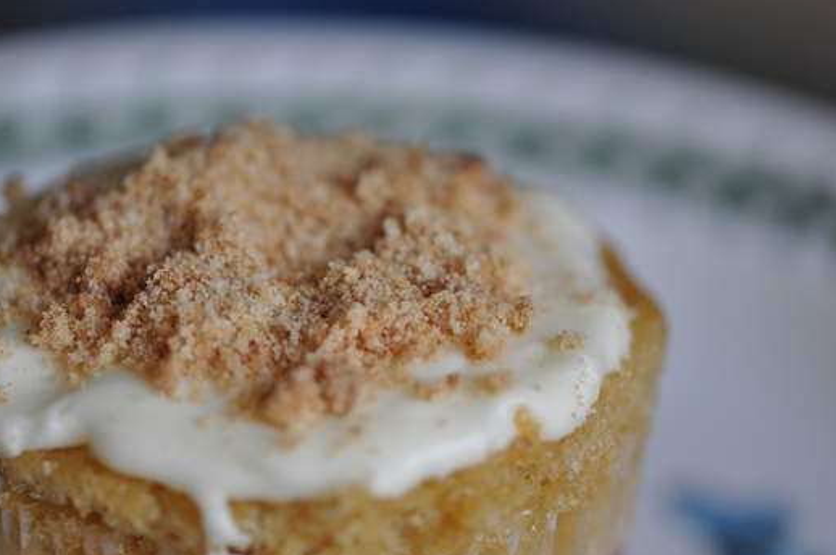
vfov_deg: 7.0
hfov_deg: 10.6
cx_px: 378
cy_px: 285
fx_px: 4514
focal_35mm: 195
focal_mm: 105
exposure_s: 1/160
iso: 640
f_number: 3.2
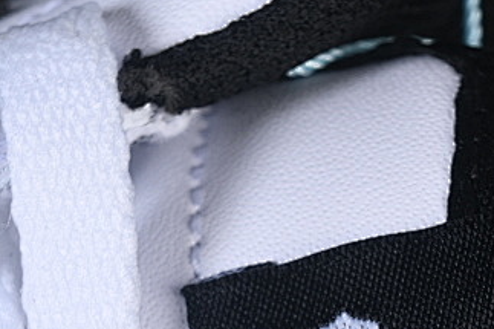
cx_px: 324
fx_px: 3442
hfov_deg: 8.2
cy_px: 462
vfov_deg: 5.4
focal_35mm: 251
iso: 160
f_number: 7.1
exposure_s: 1/100
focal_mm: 50
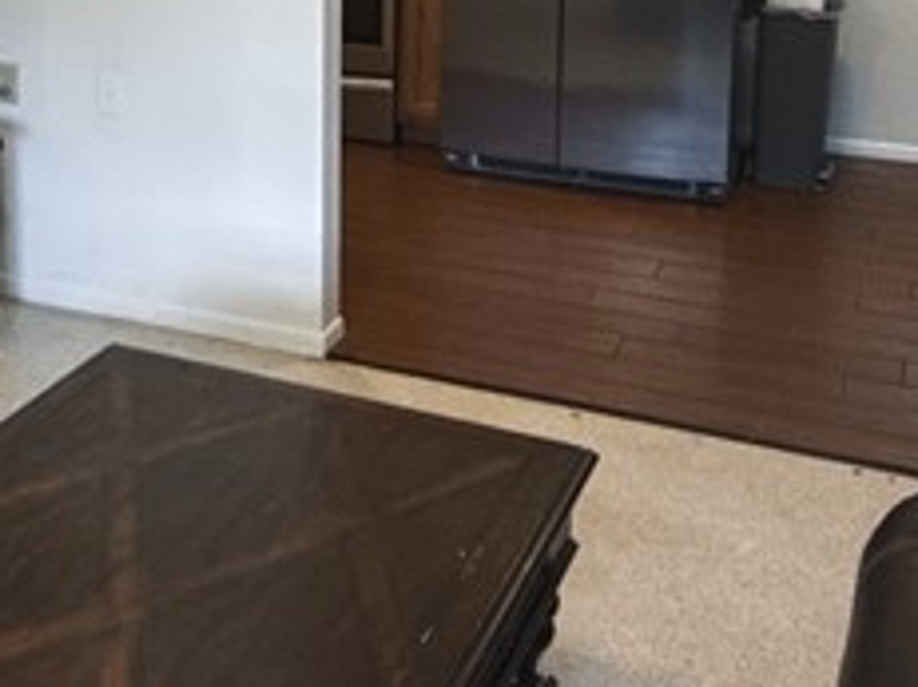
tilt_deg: -7.8
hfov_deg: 29.7
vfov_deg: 22.2
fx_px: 1643
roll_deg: +0.5
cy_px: -83
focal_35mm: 62
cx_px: 60
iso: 320
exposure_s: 1/120
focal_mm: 2.22
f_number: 2.2
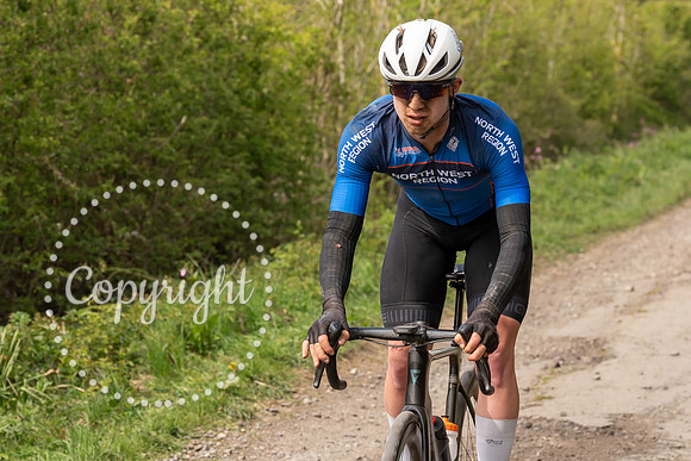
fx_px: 2793
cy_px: 147
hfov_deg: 14.1
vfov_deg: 9.4
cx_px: 359
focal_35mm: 145
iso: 250
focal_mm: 80
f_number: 5
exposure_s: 1/1000
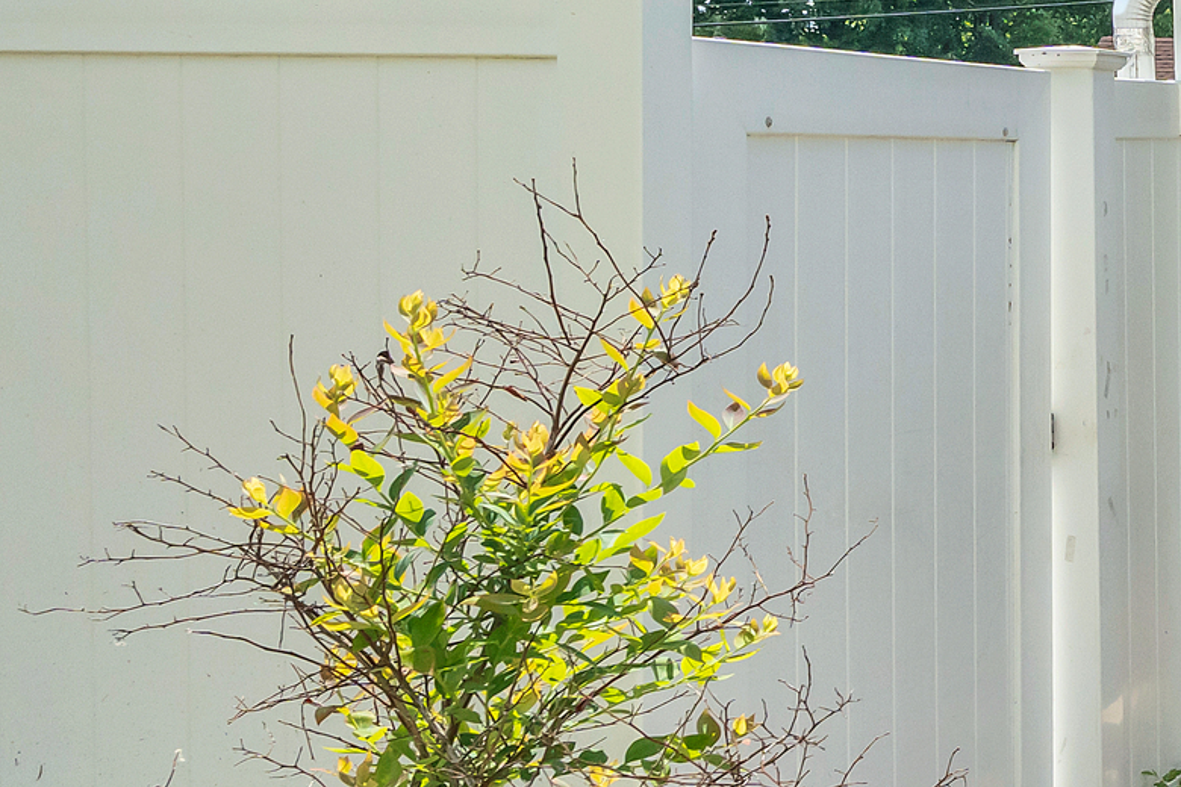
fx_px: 2067
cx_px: 2073
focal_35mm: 63
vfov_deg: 21.3
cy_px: 136
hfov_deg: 21.7
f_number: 7.1
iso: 1600
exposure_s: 1/1250
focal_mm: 16
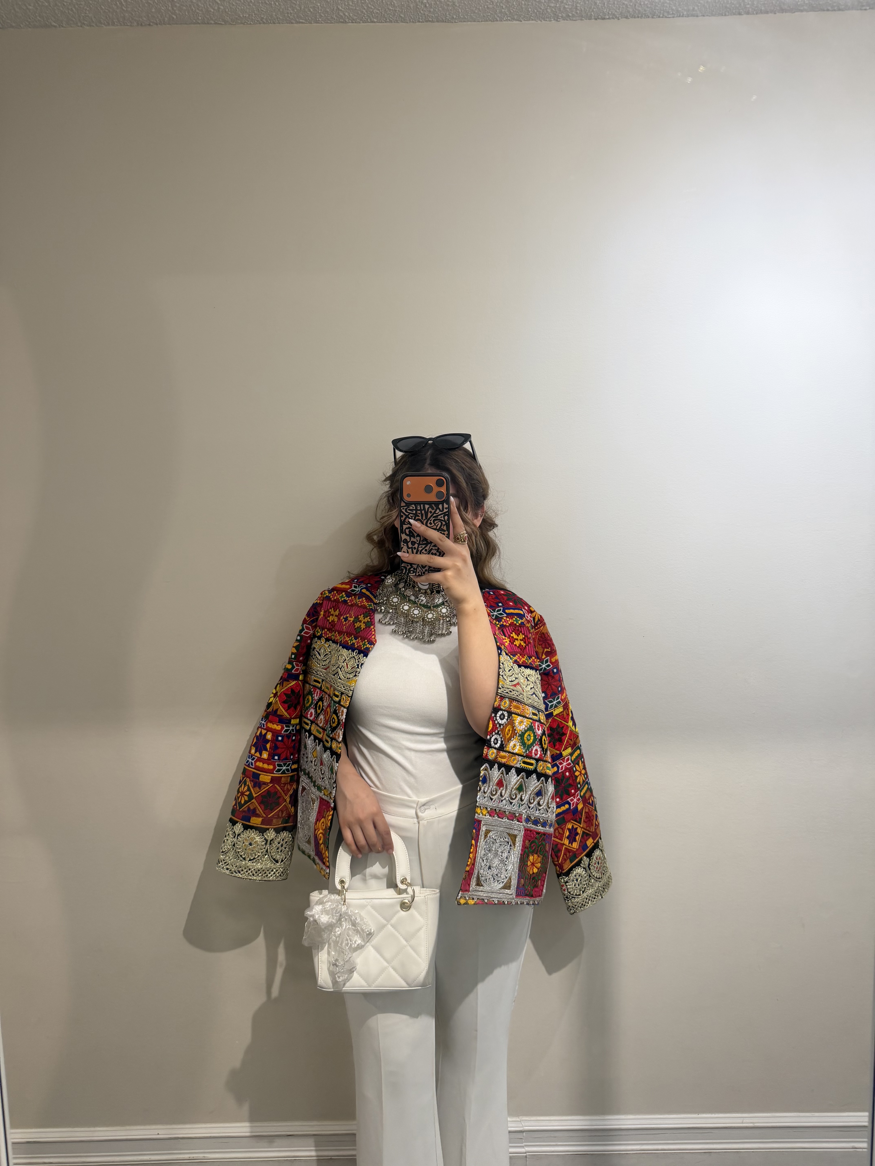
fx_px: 809
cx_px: 438
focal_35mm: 24
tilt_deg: -6.9
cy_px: 583
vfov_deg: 71.6
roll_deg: +0.8
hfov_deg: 56.8
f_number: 1.78
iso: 125
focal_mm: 6.76
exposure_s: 1/60
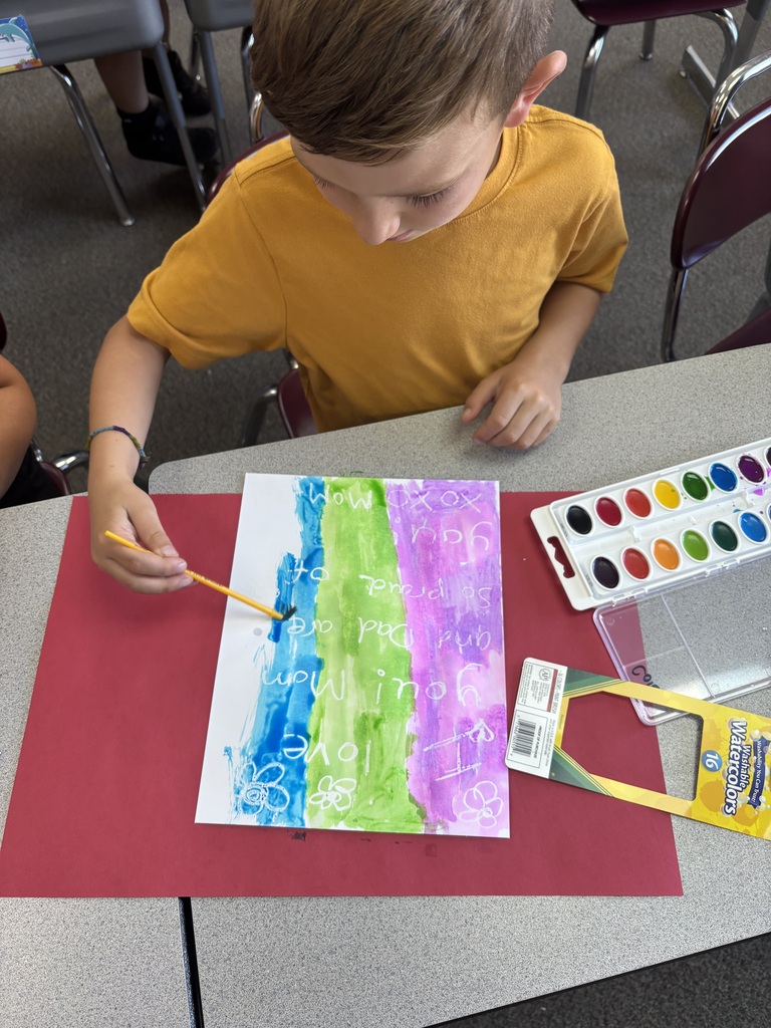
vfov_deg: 67.3
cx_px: 386
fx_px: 772
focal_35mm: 26
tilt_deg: -61.8
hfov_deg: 53.1
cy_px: 514
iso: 100
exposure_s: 1/60
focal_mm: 5.96
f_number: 1.6
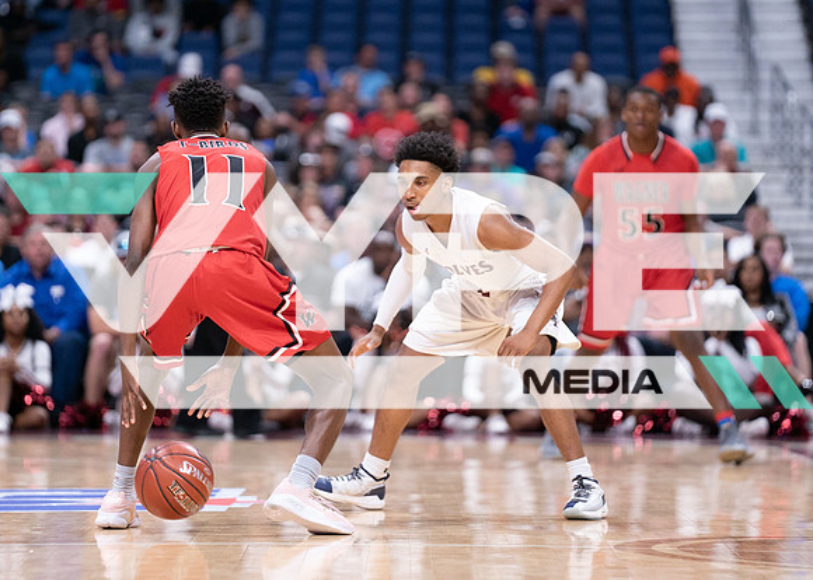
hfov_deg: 7.7
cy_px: 235
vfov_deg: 5.5
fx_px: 6044
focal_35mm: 262
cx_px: 401
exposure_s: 1/750
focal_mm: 200
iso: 2500
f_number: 2.8
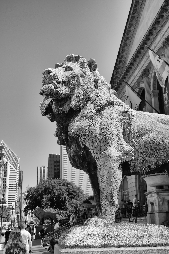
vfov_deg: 48.5
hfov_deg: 33.4
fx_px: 282
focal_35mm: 40
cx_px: 84
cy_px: 127
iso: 200
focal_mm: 26.5
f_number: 8
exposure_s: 1/300
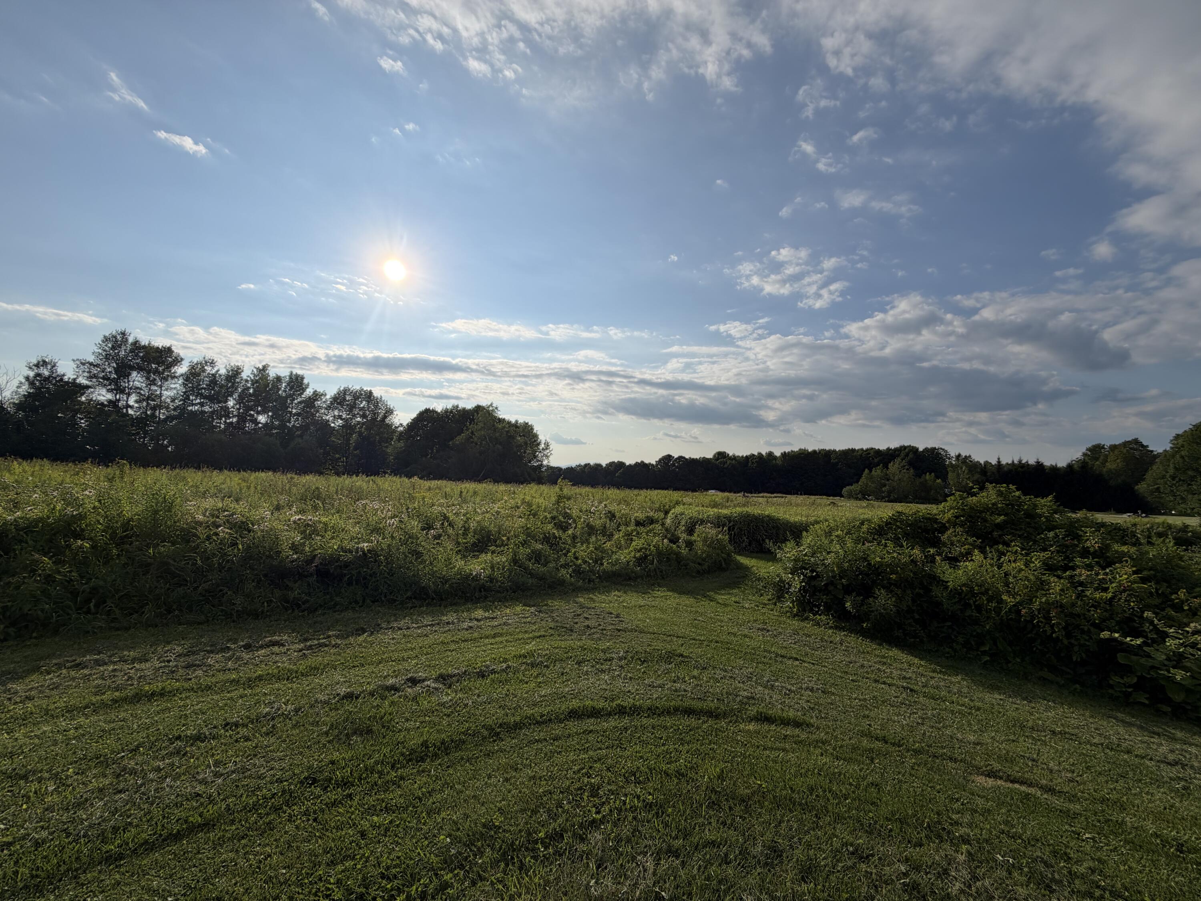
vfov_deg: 85.7
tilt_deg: +3.2
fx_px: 486
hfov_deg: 102.1
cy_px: 450
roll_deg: -0.9
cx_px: 600
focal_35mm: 14
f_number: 2.2
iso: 20
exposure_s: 1/2506
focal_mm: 2.22
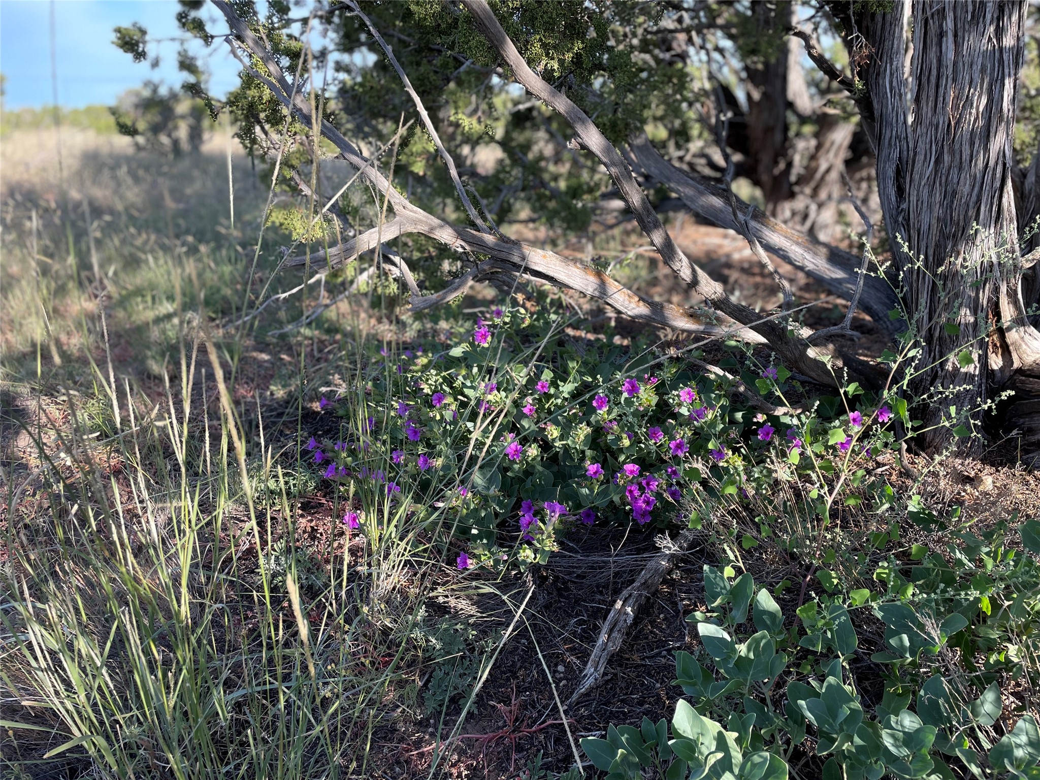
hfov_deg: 67.3
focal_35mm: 26
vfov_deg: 53.1
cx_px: 520
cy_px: 390
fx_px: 781
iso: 32
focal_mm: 4.2
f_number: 1.6
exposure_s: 1/483
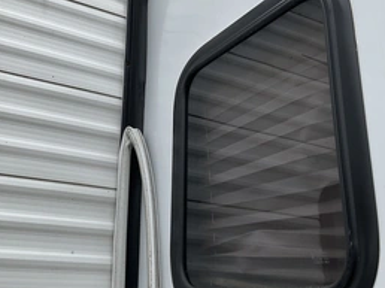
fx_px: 500
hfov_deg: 42.0
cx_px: 163
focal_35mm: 45
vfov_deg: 32.1
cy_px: 122
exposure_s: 1/657
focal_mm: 3
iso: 25
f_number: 1.8
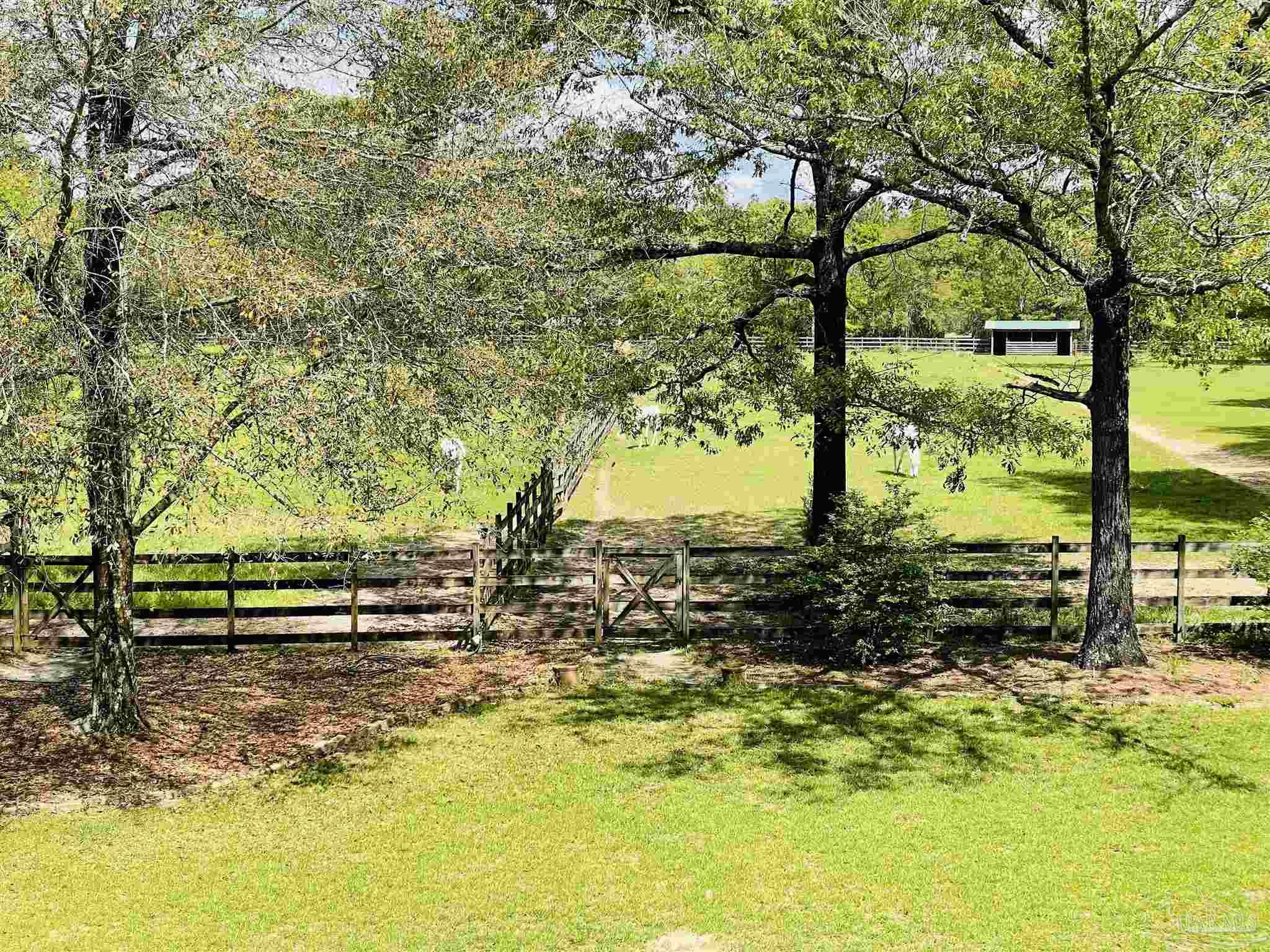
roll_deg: +0.1
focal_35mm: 52
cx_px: 635
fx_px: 1908
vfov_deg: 28.0
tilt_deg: -4.3
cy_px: 476
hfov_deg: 36.8
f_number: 2
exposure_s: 1/813
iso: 25
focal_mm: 6
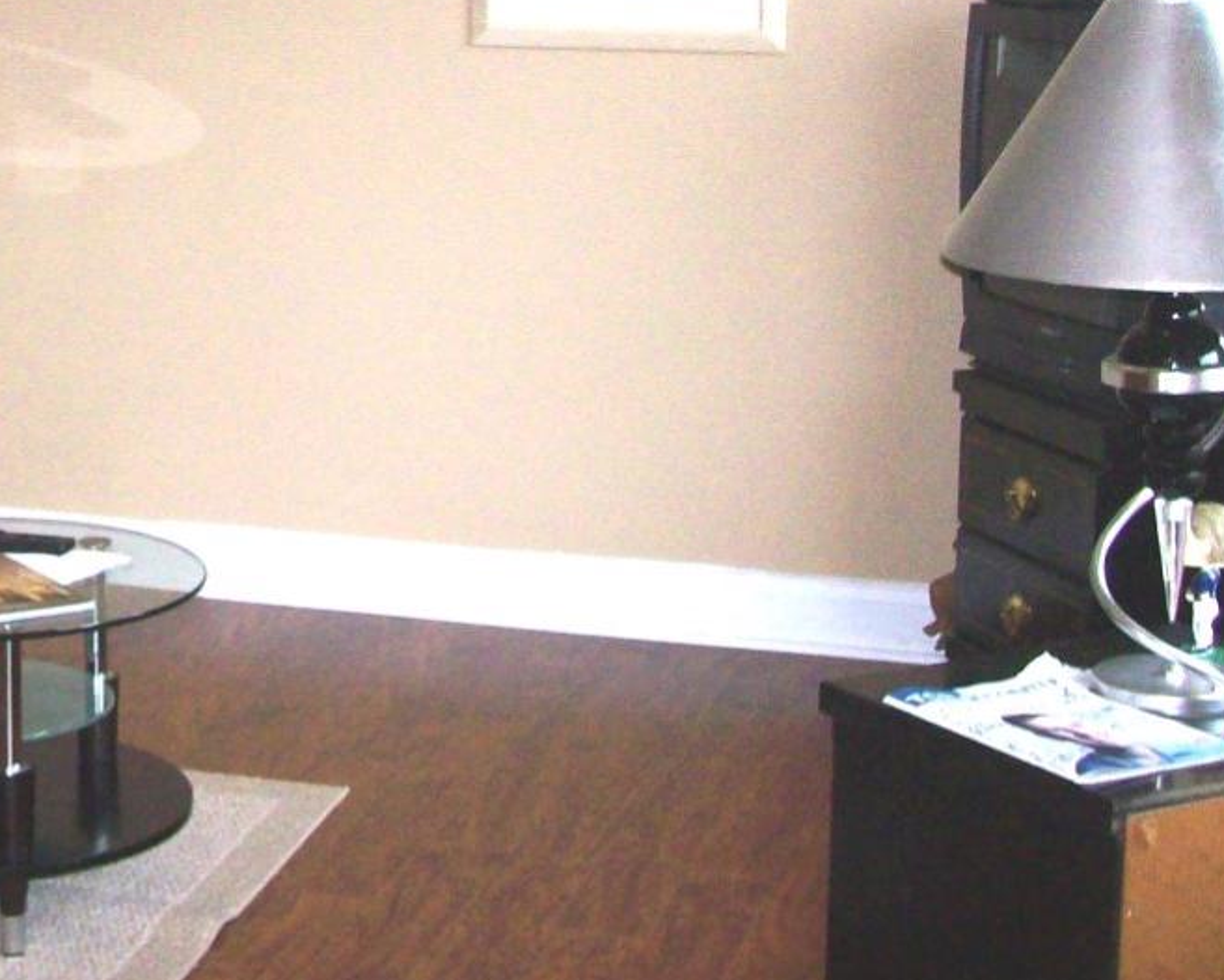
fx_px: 2790
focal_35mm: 77
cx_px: -32
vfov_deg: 19.5
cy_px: 61
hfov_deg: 23.6
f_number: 2.7
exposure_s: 1/64
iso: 200
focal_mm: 6
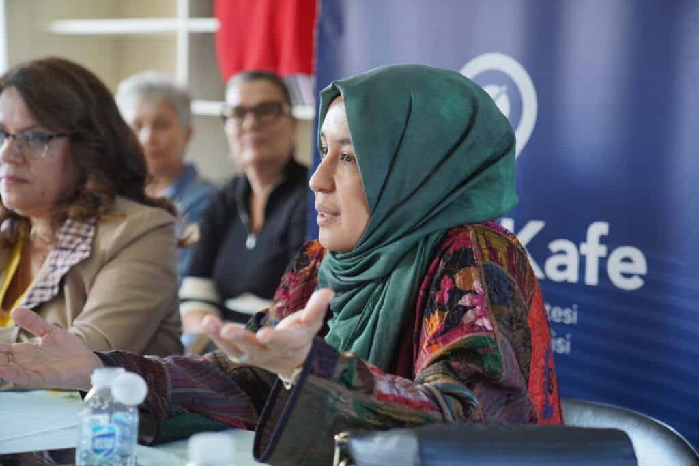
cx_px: 350
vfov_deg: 19.5
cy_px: 233
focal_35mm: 70
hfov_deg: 28.8
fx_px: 1359
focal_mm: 70
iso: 1000
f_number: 2.8
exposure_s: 1/200
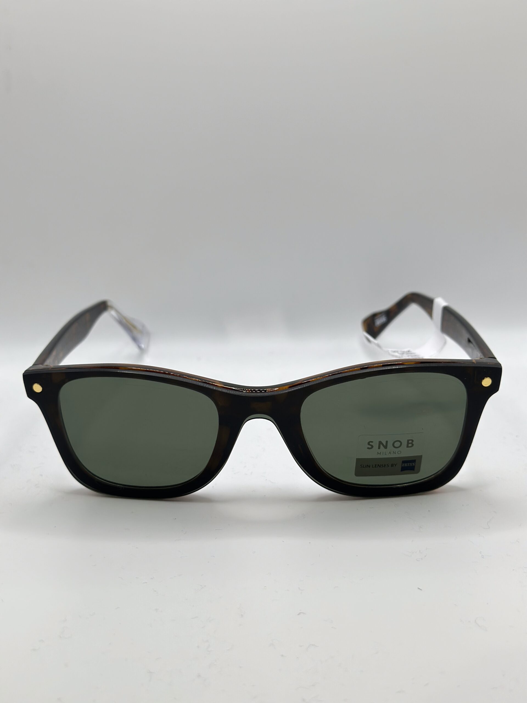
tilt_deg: -31.7
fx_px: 974
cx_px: 264
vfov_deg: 39.7
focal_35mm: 48
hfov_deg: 30.3
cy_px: 352
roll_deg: +0.0
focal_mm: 6.86
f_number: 1.78
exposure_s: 1/516
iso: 80
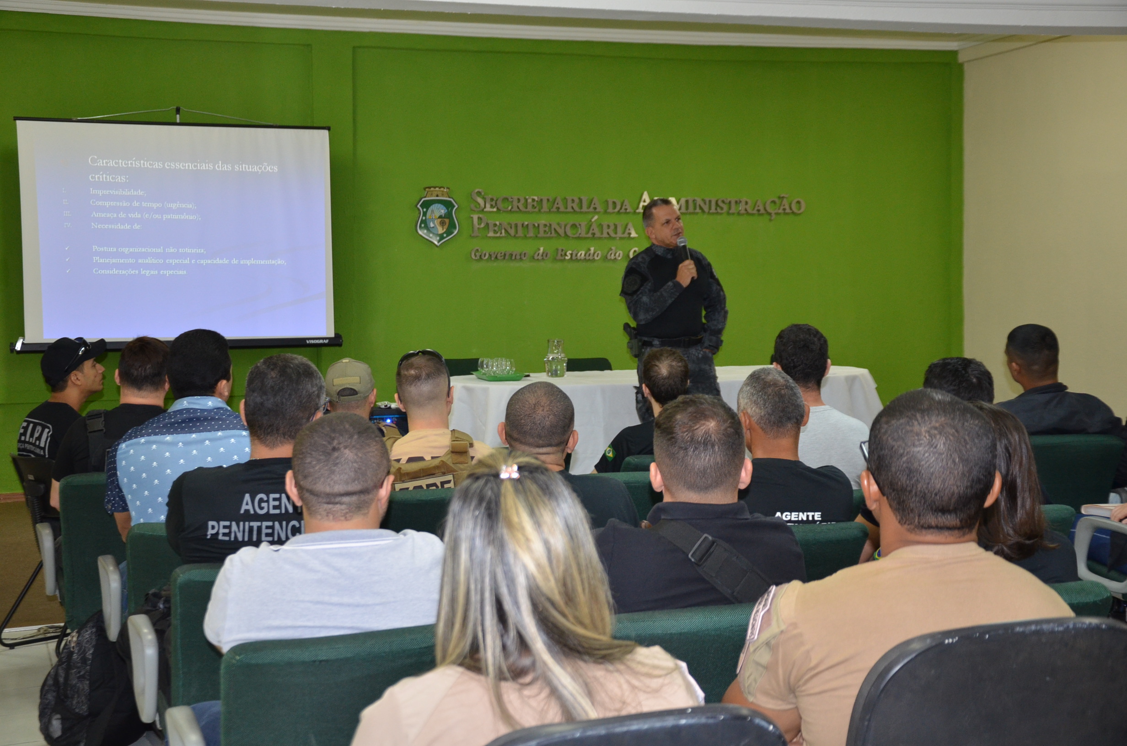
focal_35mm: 52
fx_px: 1640
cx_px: 564
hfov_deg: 37.9
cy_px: 373
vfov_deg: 25.6
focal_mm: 35
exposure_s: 1/60
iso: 800
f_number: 4.5
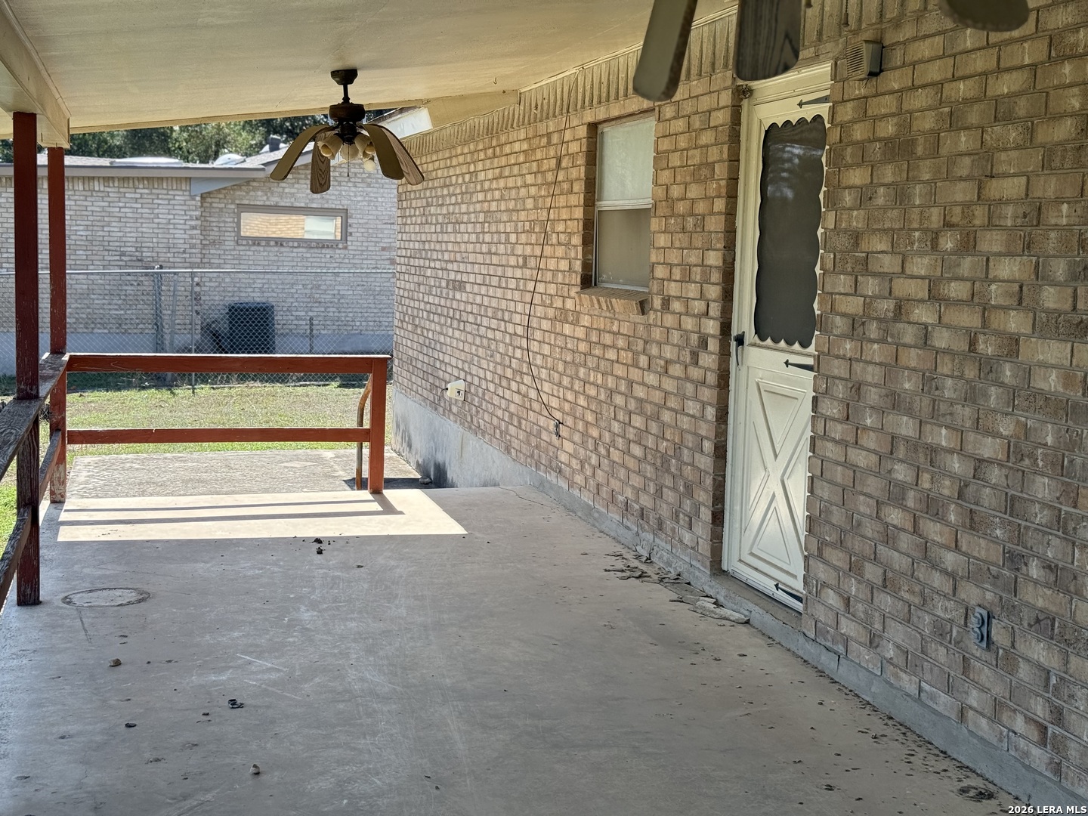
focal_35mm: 48
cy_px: 408
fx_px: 1509
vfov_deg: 30.3
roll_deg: -1.6
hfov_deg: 39.7
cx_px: 544
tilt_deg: -6.3
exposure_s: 1/1353
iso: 100
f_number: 1.78
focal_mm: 6.76
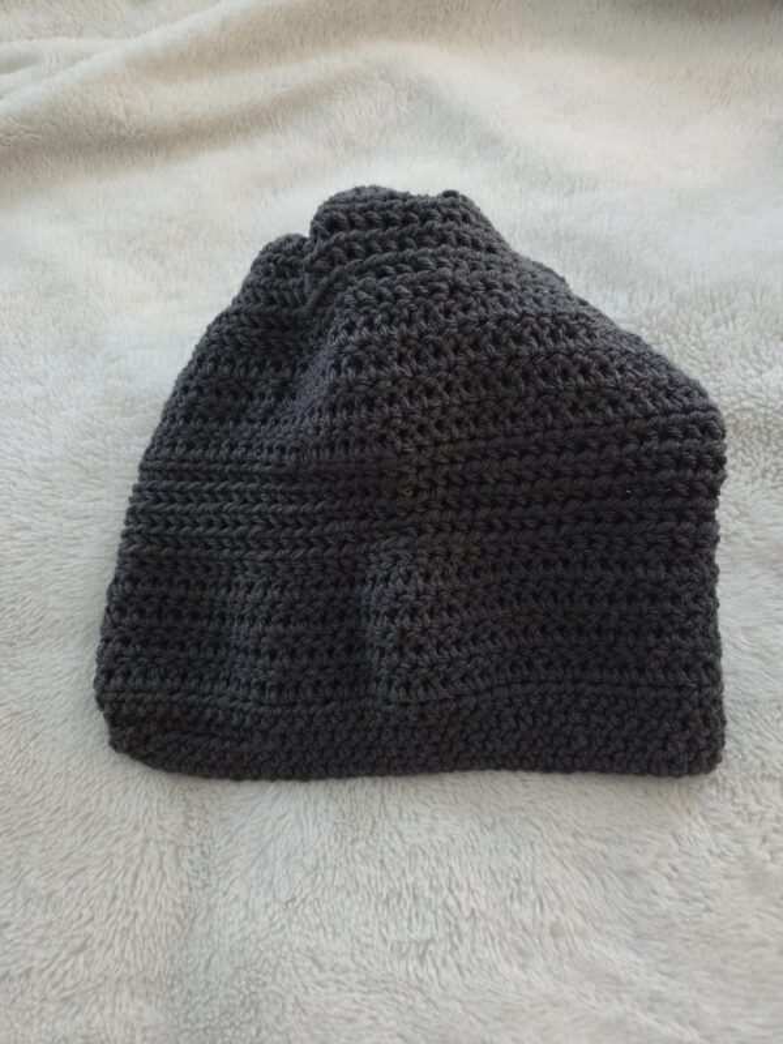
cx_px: 392
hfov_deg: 58.9
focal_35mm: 23
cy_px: 522
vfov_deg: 73.9
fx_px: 694
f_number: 1.8
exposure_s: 1/120
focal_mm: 5.4
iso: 2000
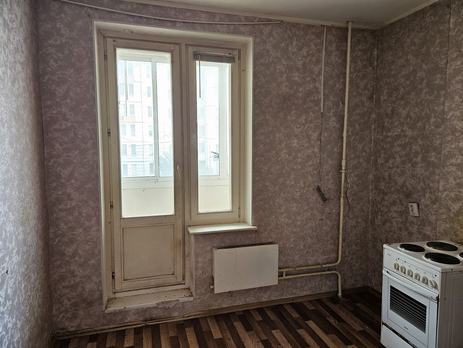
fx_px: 308
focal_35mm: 23
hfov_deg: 73.9
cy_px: 174
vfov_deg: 58.9
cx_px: 232
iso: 200
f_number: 1.8
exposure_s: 1/142
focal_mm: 5.4
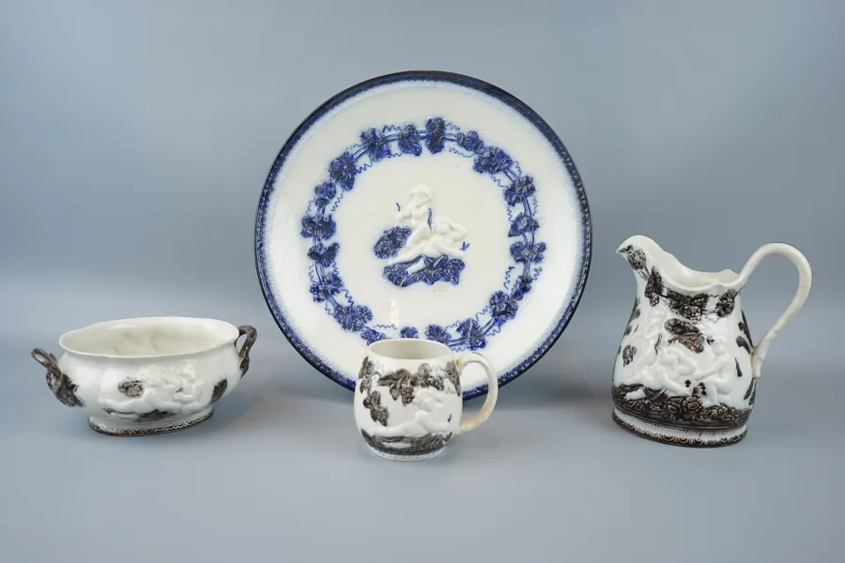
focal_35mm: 33
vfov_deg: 40.0
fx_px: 775
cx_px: 422
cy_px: 282
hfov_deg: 57.2
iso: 100
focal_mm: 33
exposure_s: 1/60
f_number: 4
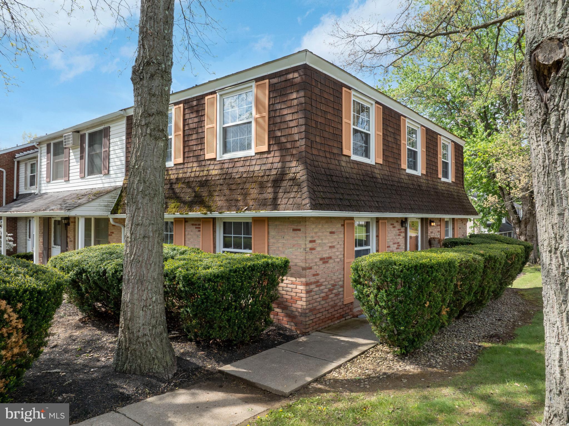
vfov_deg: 56.8
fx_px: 394
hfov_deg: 71.6
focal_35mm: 24
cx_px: 284
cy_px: 213
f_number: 7.1
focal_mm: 12.29
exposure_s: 1/200
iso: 100
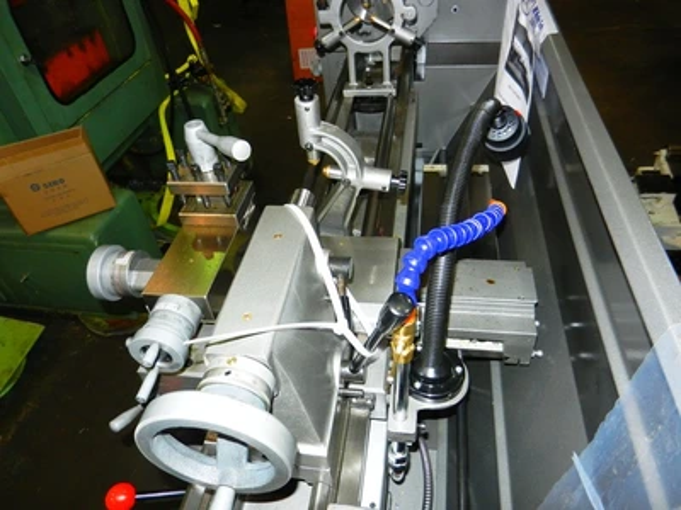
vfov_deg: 54.9
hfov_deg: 69.4
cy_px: 255
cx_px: 340
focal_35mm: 25
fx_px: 492
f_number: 3.5
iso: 200
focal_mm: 4.5
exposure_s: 1/30
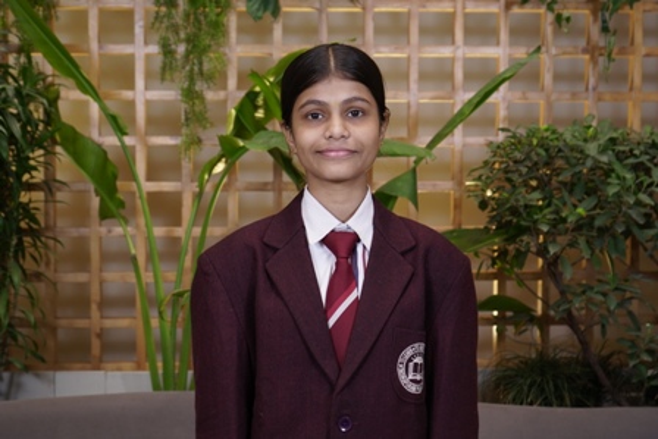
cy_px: 220
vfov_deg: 22.3
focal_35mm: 61
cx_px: 329
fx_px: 1115
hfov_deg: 32.9
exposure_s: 1/80
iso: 320
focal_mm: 41
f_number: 4.5
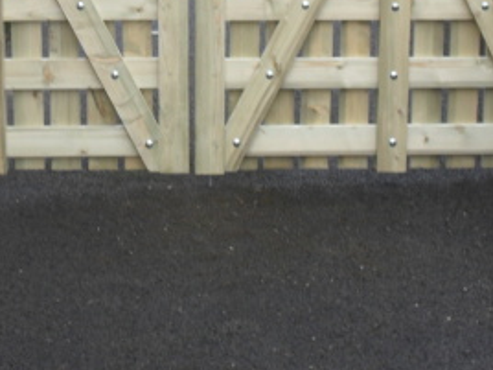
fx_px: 1552
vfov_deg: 13.5
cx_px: 191
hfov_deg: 18.0
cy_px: 31
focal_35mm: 109
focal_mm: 10.1
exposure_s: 1/90
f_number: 4.3
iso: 100
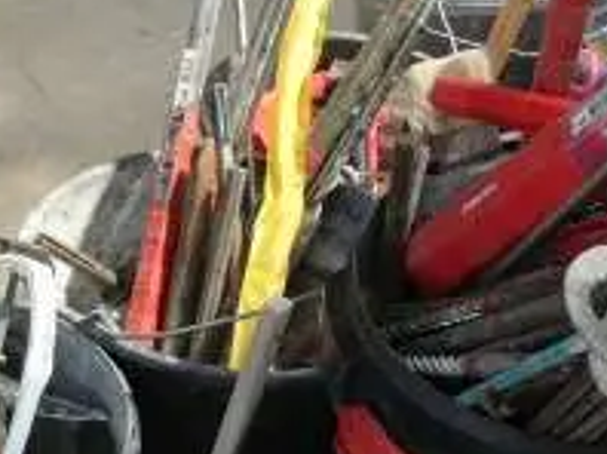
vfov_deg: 15.2
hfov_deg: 20.1
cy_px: 310
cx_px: 435
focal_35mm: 97
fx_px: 1699
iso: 80
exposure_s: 1/100
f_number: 3.3
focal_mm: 4.3
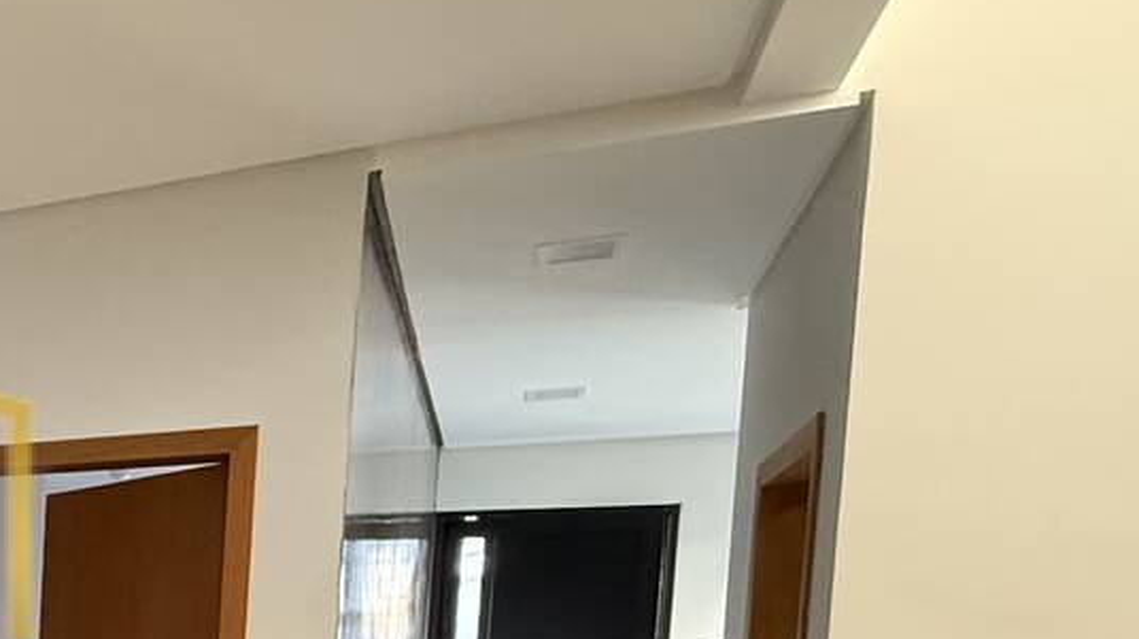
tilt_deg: -2.4
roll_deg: -1.2
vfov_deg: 26.2
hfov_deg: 36.8
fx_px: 1238
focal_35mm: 41
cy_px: 743
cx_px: -255
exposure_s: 1/60
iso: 400
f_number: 2.2
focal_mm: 2.22
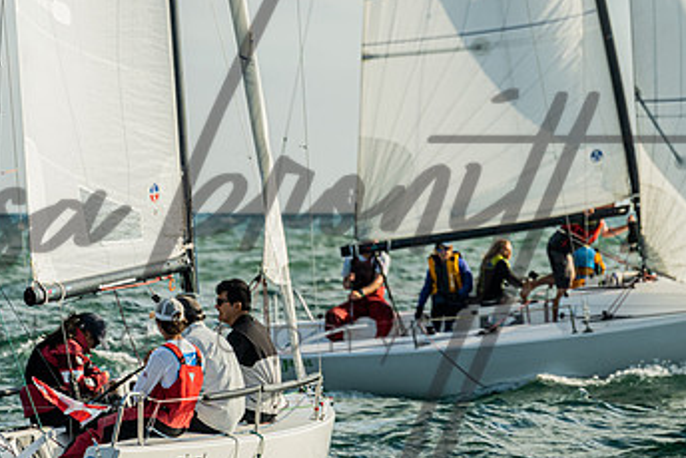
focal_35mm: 405
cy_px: 192
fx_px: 7724
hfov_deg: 5.1
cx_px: 210
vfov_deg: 3.4
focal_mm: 200
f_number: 6.3
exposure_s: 1/500
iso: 250
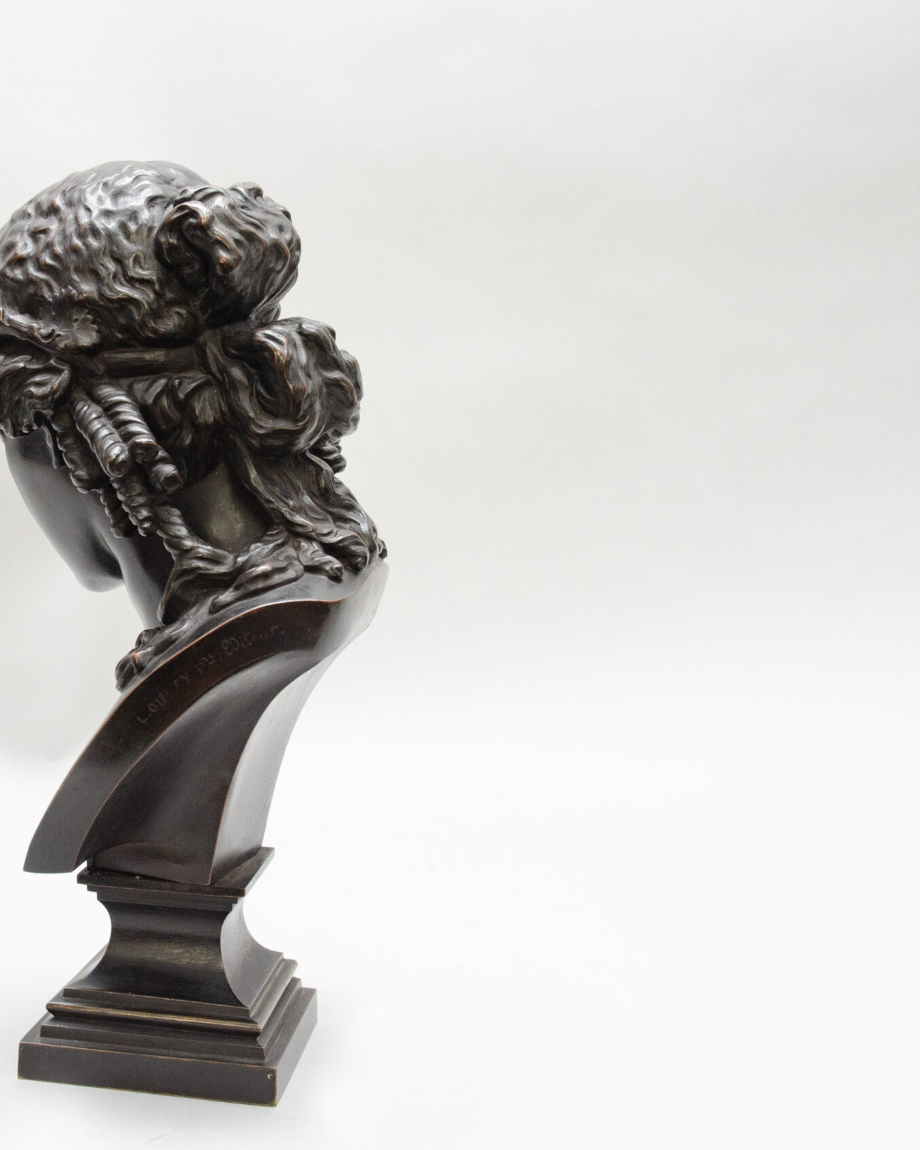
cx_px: 135
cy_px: 573
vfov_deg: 32.6
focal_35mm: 58
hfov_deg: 25.7
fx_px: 1965
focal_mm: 27
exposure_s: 1/125
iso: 200
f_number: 8
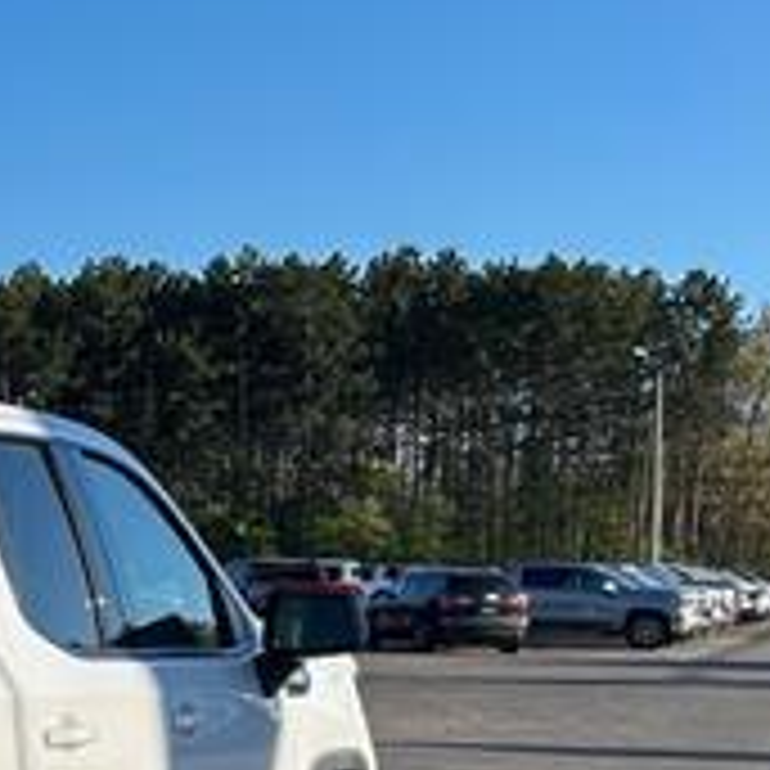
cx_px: -599
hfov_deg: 16.8
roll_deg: +0.2
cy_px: 811
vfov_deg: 19.5
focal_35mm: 86
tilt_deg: -4.7
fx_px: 2164
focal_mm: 5.7
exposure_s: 1/3571
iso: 50
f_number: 1.5
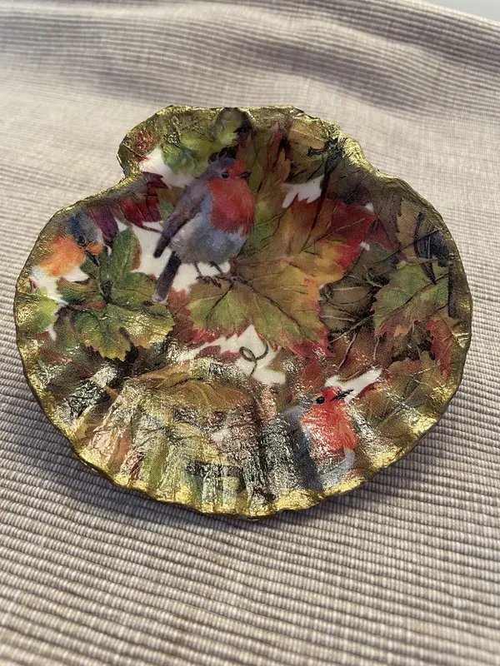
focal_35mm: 26
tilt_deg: -46.4
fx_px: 501
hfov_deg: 53.1
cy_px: 333
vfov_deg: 67.3
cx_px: 250
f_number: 1.6
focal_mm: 4.2
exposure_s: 1/50
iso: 160
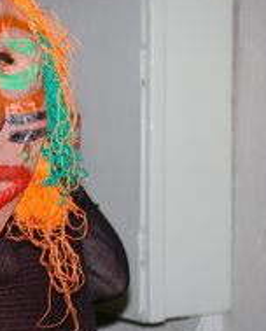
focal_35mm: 167
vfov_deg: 11.5
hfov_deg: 9.1
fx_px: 1638
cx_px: -96
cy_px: 155
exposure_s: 1/125
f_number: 6.7
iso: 400
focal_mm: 50
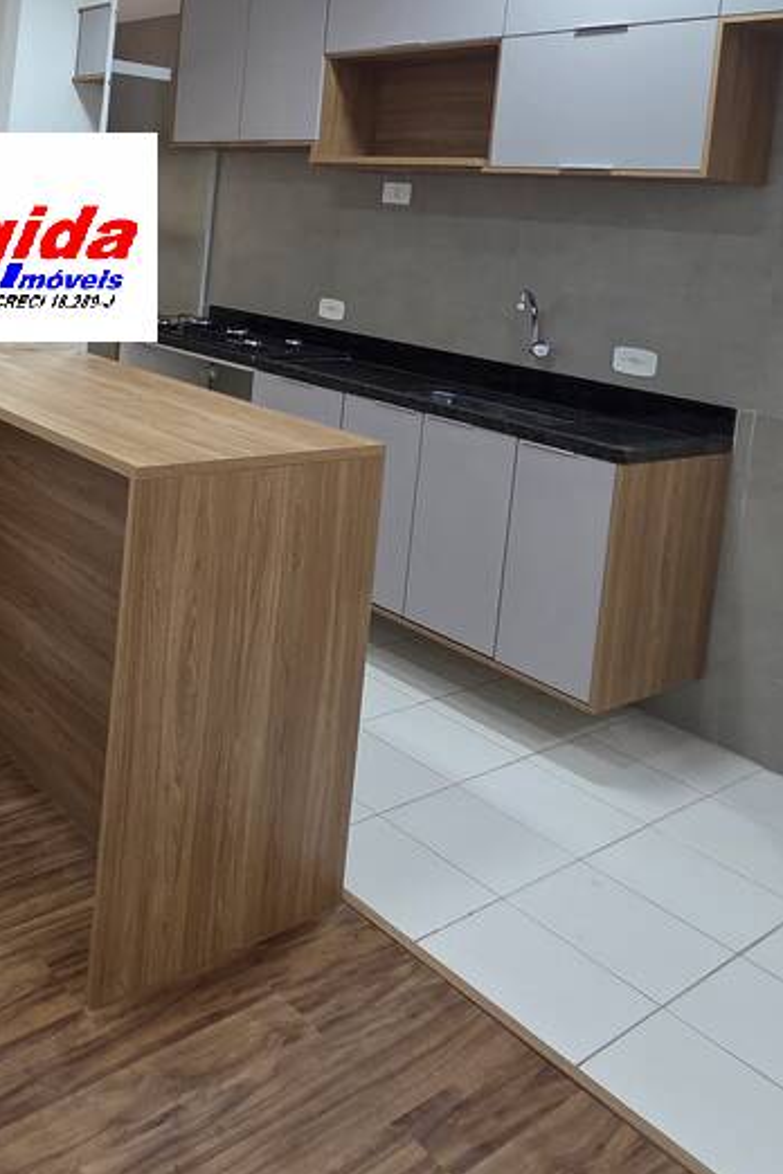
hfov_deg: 38.9
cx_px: -63
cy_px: 238
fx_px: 913
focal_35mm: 28
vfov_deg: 60.3
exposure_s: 1/60
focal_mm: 2.2
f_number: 2.2
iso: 160
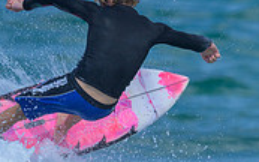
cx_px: 223
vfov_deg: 0.4
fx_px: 26383
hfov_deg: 0.6
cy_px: 241
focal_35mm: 3739
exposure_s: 1/2000
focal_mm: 800
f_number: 6.3
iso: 180
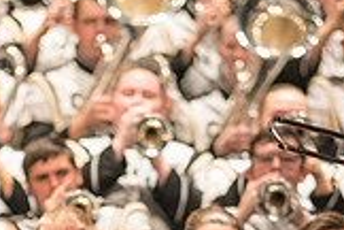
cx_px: 108
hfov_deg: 1.9
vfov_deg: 1.3
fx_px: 10281
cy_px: 344
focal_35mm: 1076
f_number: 2.8
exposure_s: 1/500
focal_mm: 300
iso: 4000
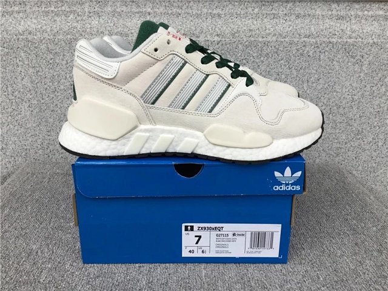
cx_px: 194
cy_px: 146
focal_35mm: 31
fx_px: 347
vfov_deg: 45.4
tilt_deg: -18.3
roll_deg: -0.3
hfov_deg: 58.4
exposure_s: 1/126
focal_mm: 3.3
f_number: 2.4
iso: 25
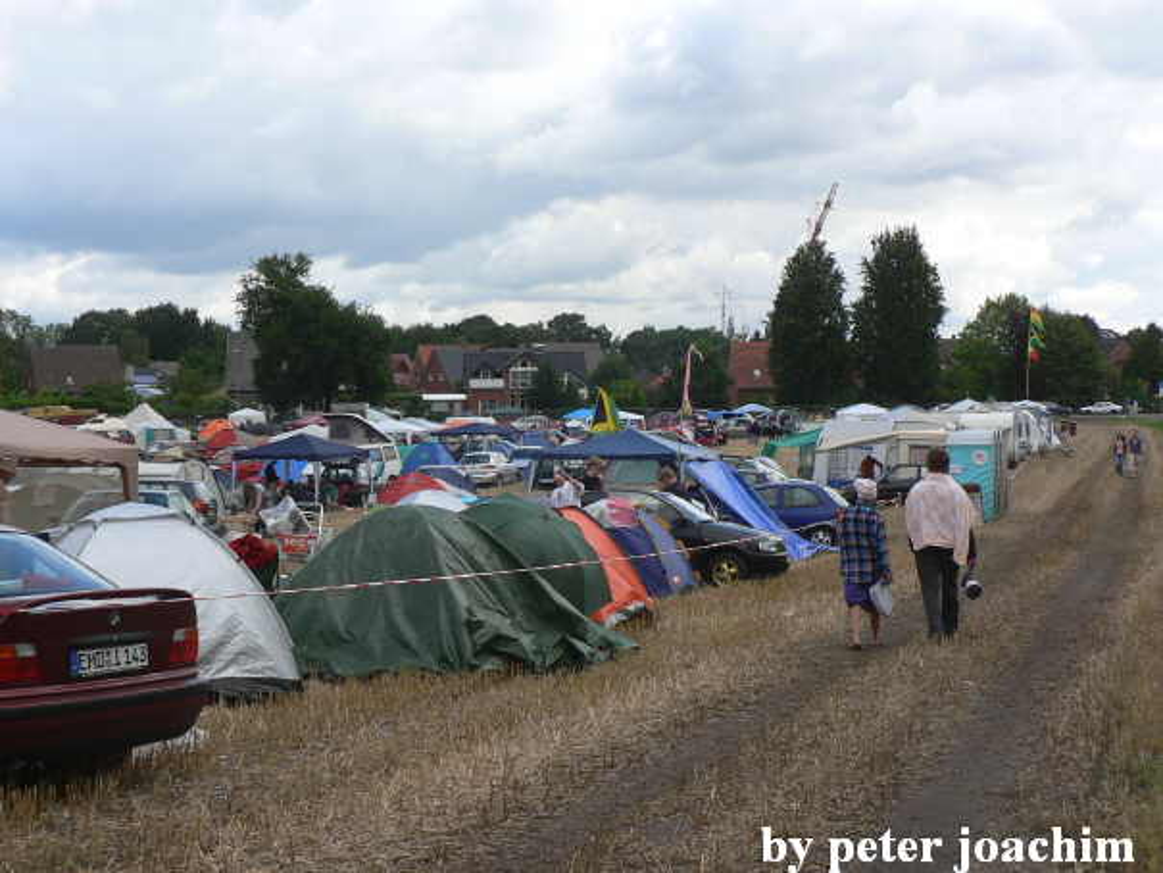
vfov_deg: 25.2
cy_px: 436
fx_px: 1949
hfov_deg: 33.2
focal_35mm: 58
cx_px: 582
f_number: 4
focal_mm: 9.9
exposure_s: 1/400
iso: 64
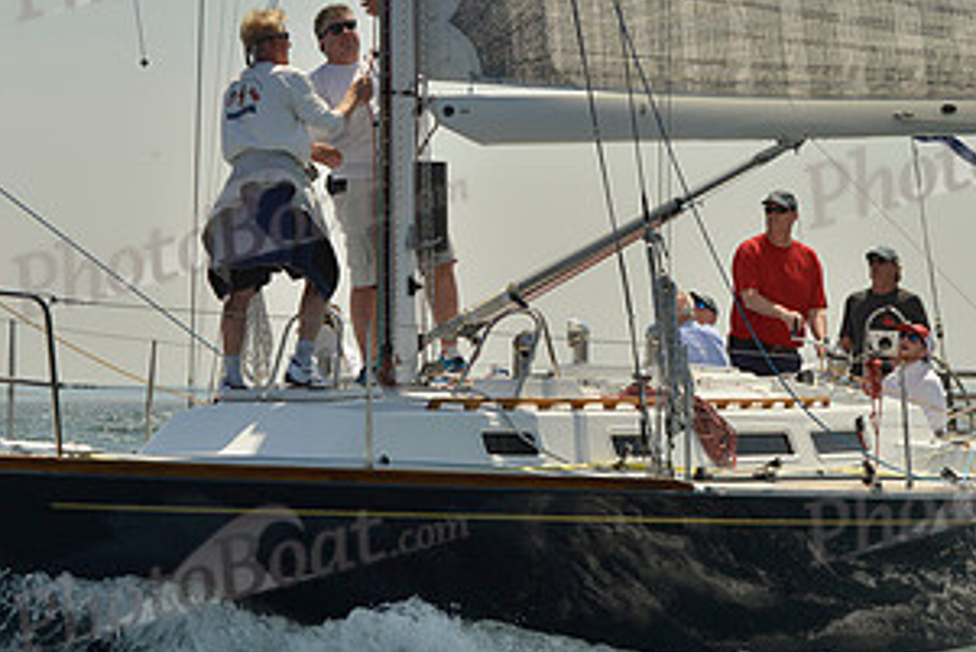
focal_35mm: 135
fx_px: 3662
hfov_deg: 15.2
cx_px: 639
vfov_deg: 10.2
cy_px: 358
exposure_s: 1/1250
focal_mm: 70
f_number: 7.1
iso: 200
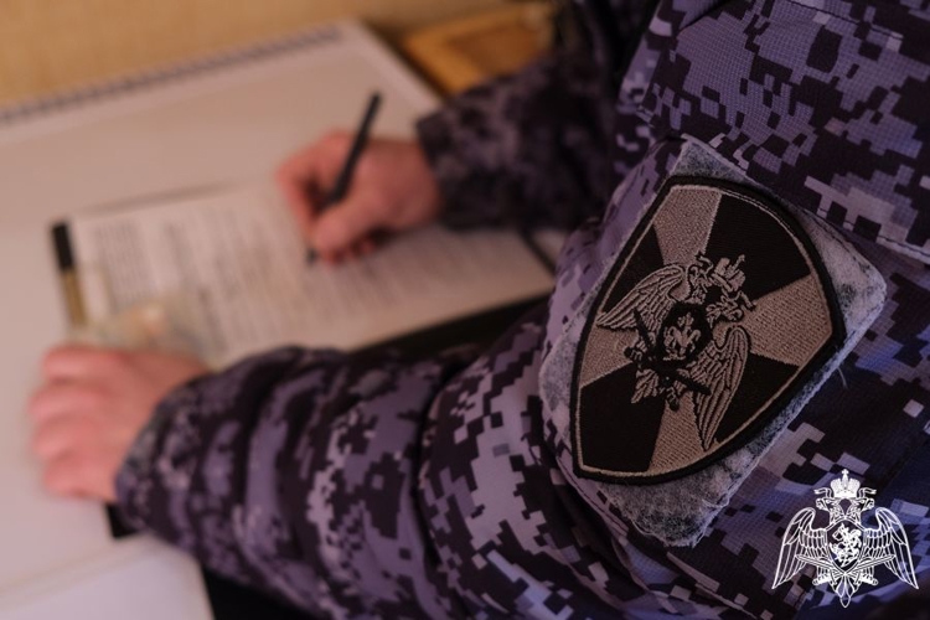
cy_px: 310
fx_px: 852
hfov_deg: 57.2
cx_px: 465
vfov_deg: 40.0
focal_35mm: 33
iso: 400
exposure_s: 1/30
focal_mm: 22.3
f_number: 3.2
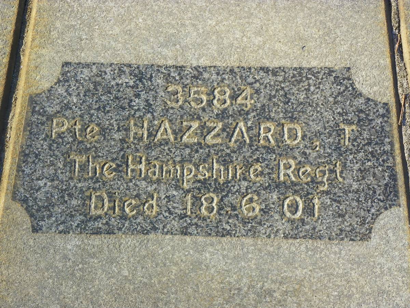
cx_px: 205
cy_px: 154
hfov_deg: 19.1
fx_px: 1220
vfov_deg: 14.4
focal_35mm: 103
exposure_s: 1/125
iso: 64
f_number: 4
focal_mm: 18.3
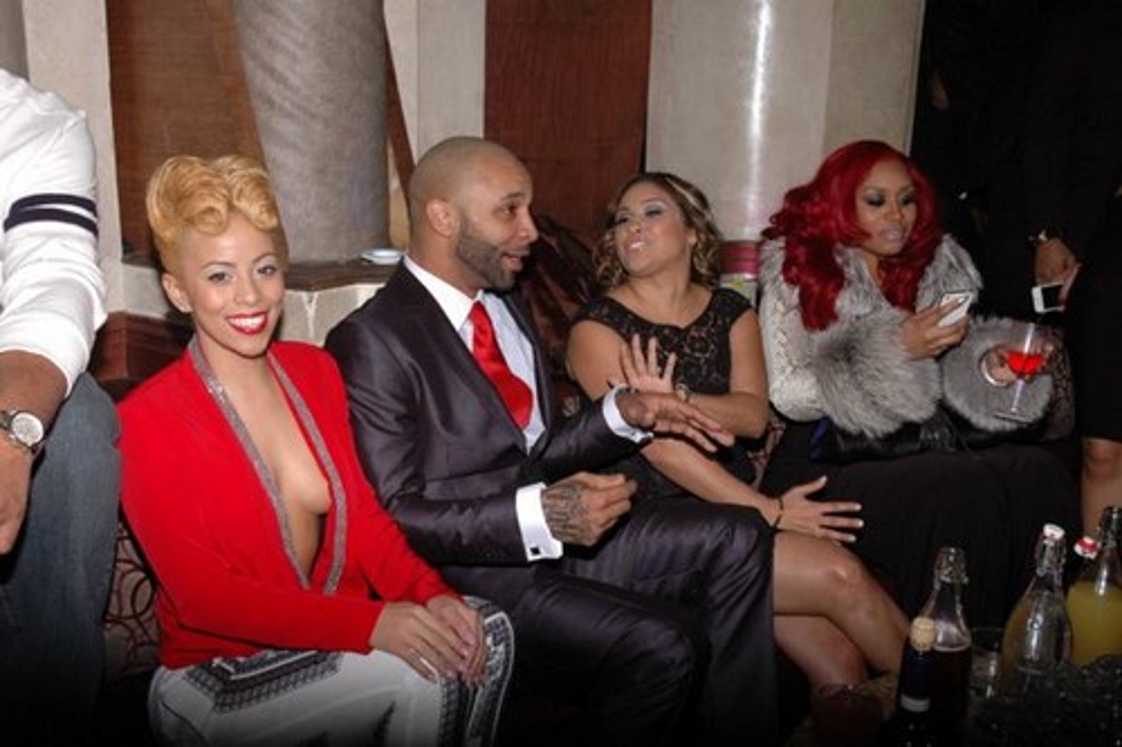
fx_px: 1262
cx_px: 561
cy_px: 374
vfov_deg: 33.0
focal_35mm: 40
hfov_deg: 47.9
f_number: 5.6
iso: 400
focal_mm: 27
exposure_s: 1/200
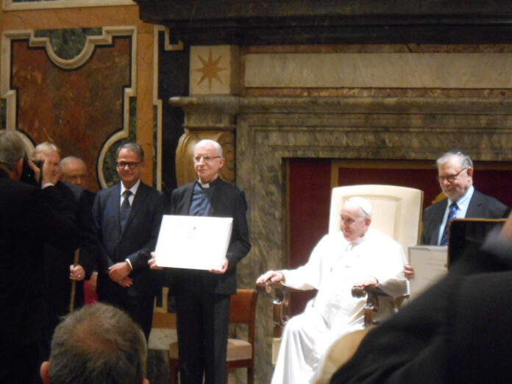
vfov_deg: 9.5
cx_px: 256
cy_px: 192
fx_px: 2307
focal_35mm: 156
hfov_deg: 12.7
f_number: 6.5
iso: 800
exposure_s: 1/10
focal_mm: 27.6
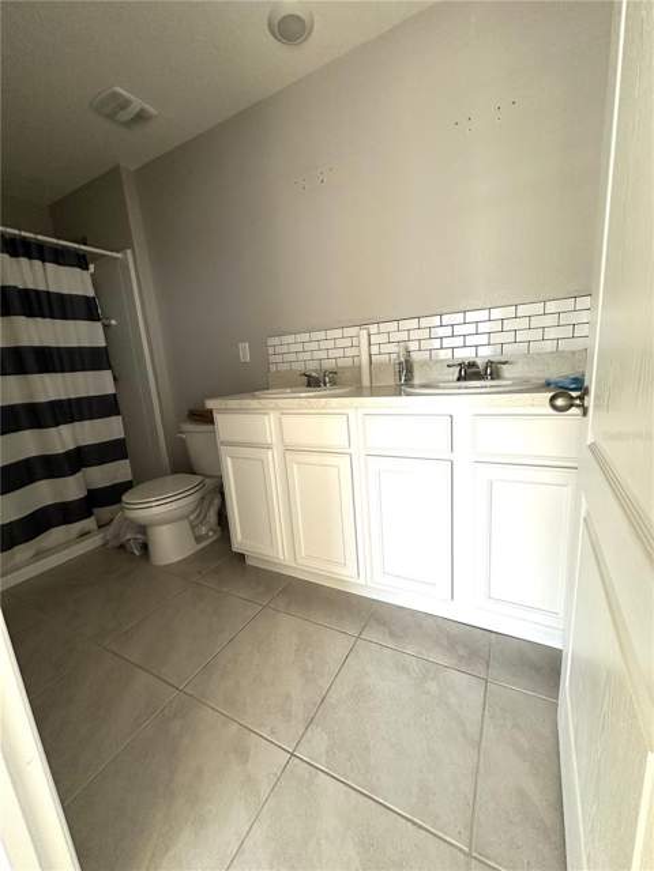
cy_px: 436
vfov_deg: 102.1
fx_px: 353
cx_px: 327
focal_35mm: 14
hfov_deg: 85.7
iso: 125
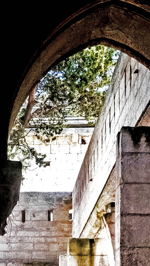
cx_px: -10
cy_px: 351
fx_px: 636
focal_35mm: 90
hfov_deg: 13.2
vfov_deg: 21.3
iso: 500
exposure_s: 1/800
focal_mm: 20
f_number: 7.1
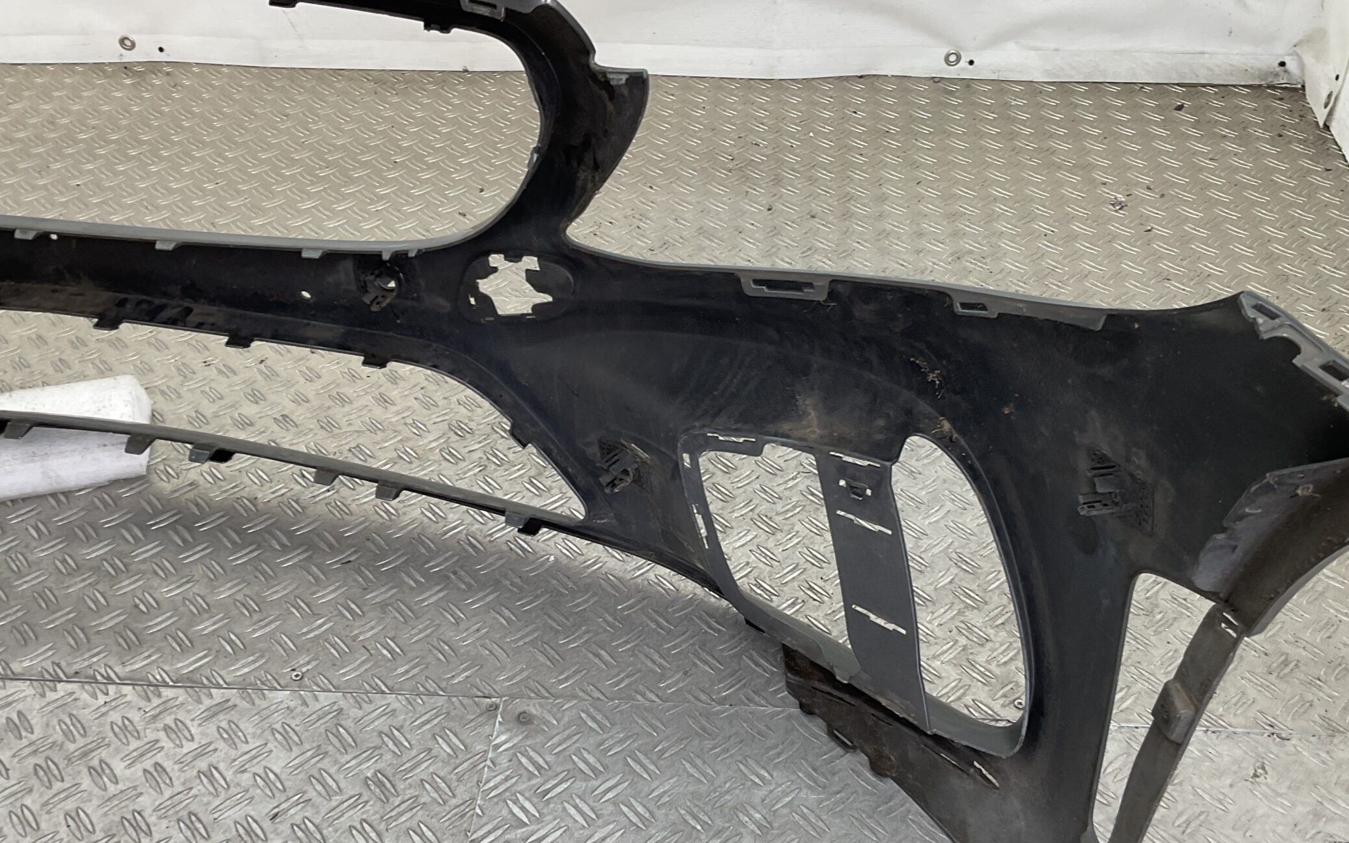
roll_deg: +1.4
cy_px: 476
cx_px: 698
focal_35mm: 38
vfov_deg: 33.5
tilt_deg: -39.5
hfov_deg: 51.5
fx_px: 1397
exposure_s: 1/120
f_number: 1.8
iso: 32
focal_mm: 3
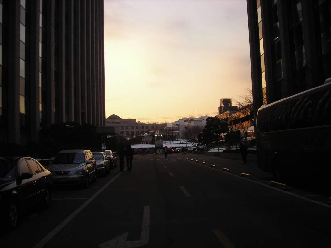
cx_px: 166
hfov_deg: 49.0
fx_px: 363
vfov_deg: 37.7
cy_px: 124
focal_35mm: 38
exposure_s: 1/157
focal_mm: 6.3
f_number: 3.2
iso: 50
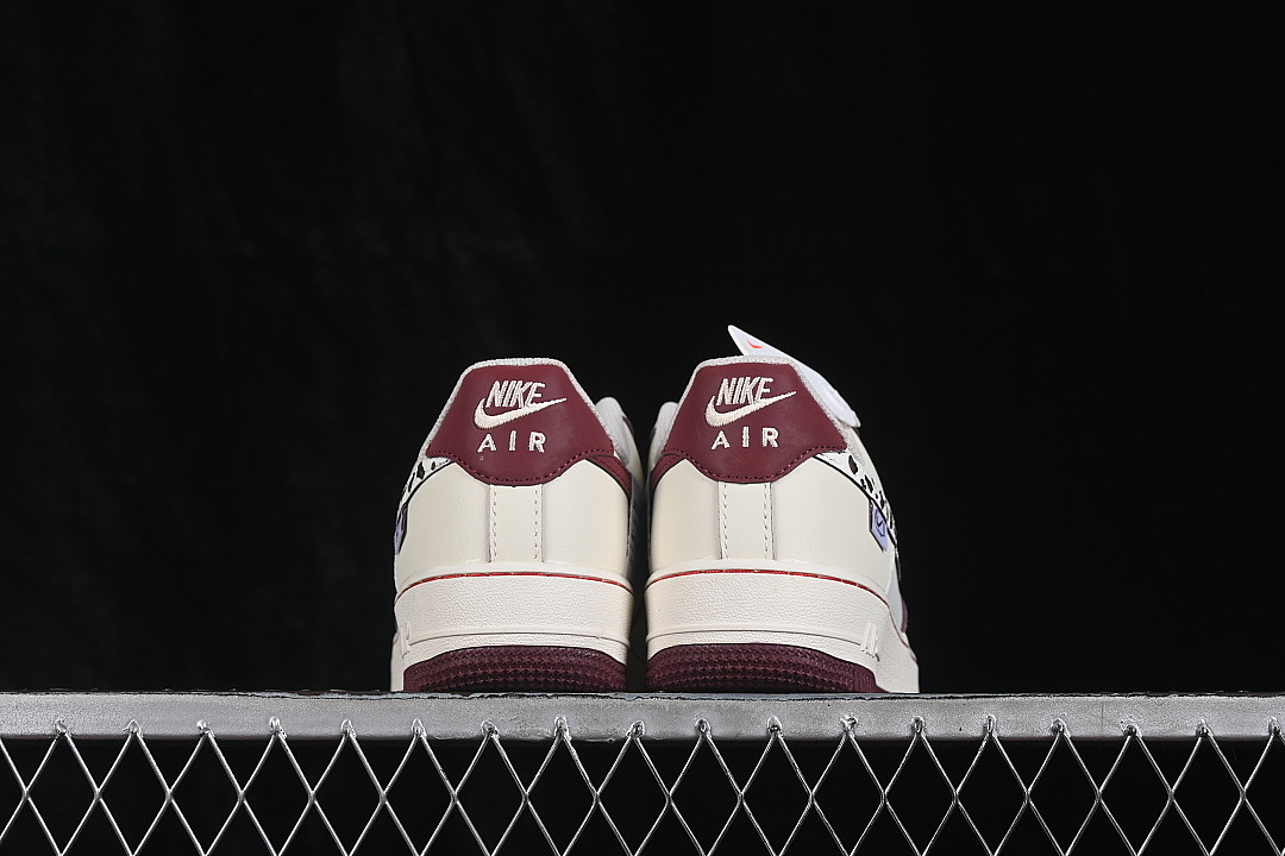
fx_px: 2677
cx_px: 642
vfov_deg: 18.2
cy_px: 428
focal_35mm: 75
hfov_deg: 27.0
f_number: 8
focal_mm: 50
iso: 160
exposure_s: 1/80
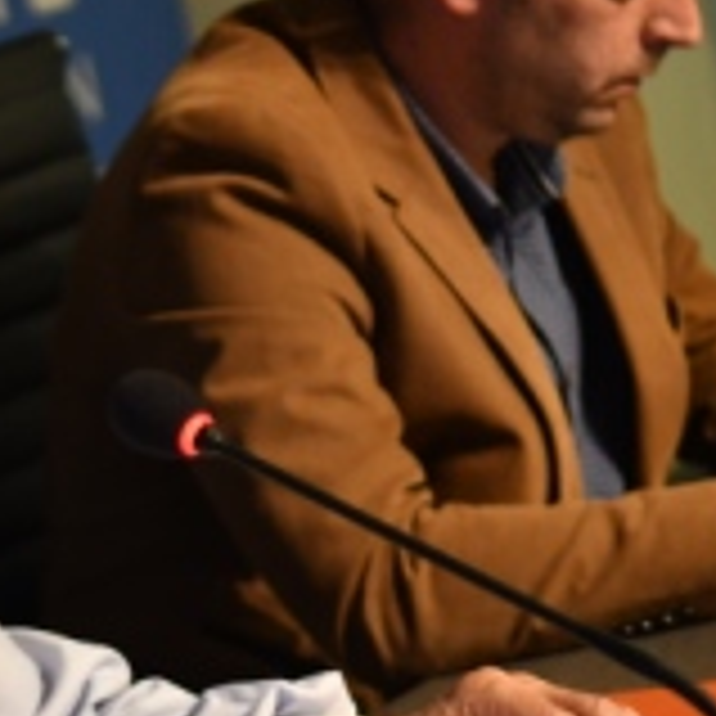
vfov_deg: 10.1
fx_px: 4048
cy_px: 570
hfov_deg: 10.0
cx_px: 32
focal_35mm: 173
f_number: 2.8
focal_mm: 48
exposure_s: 1/60
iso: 1000
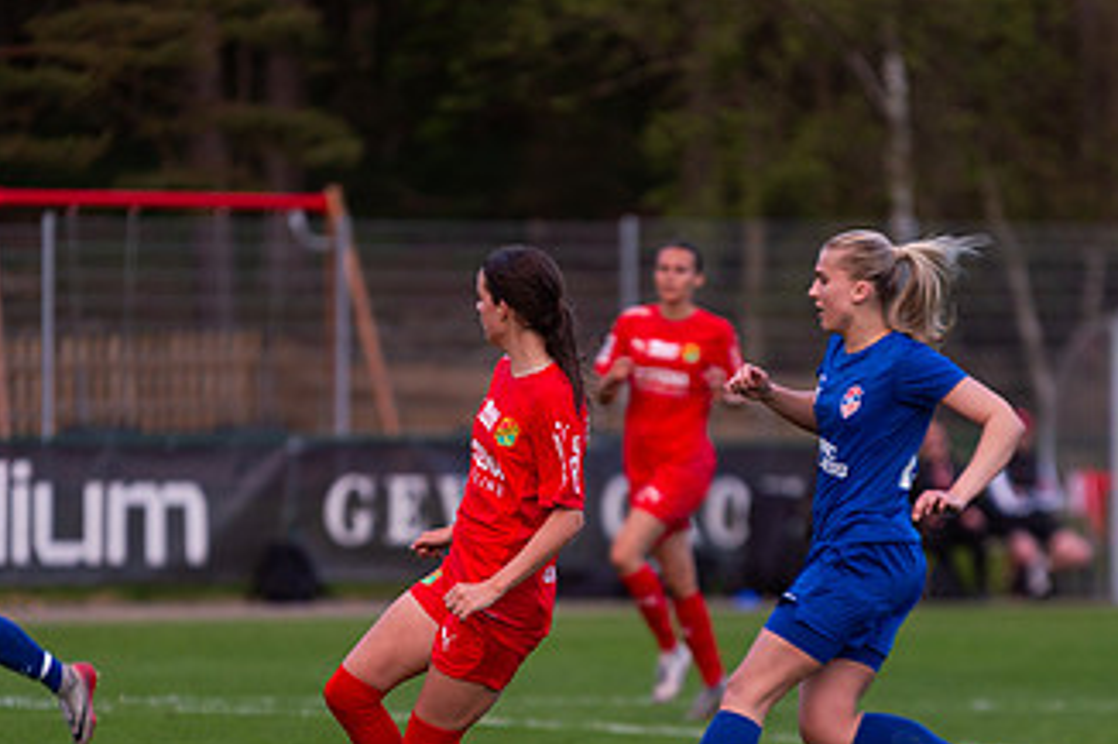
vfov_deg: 3.7
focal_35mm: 375
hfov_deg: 5.5
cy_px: 549
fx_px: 11639
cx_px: 514
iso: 560
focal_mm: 200
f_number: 3.2
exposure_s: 1/1250
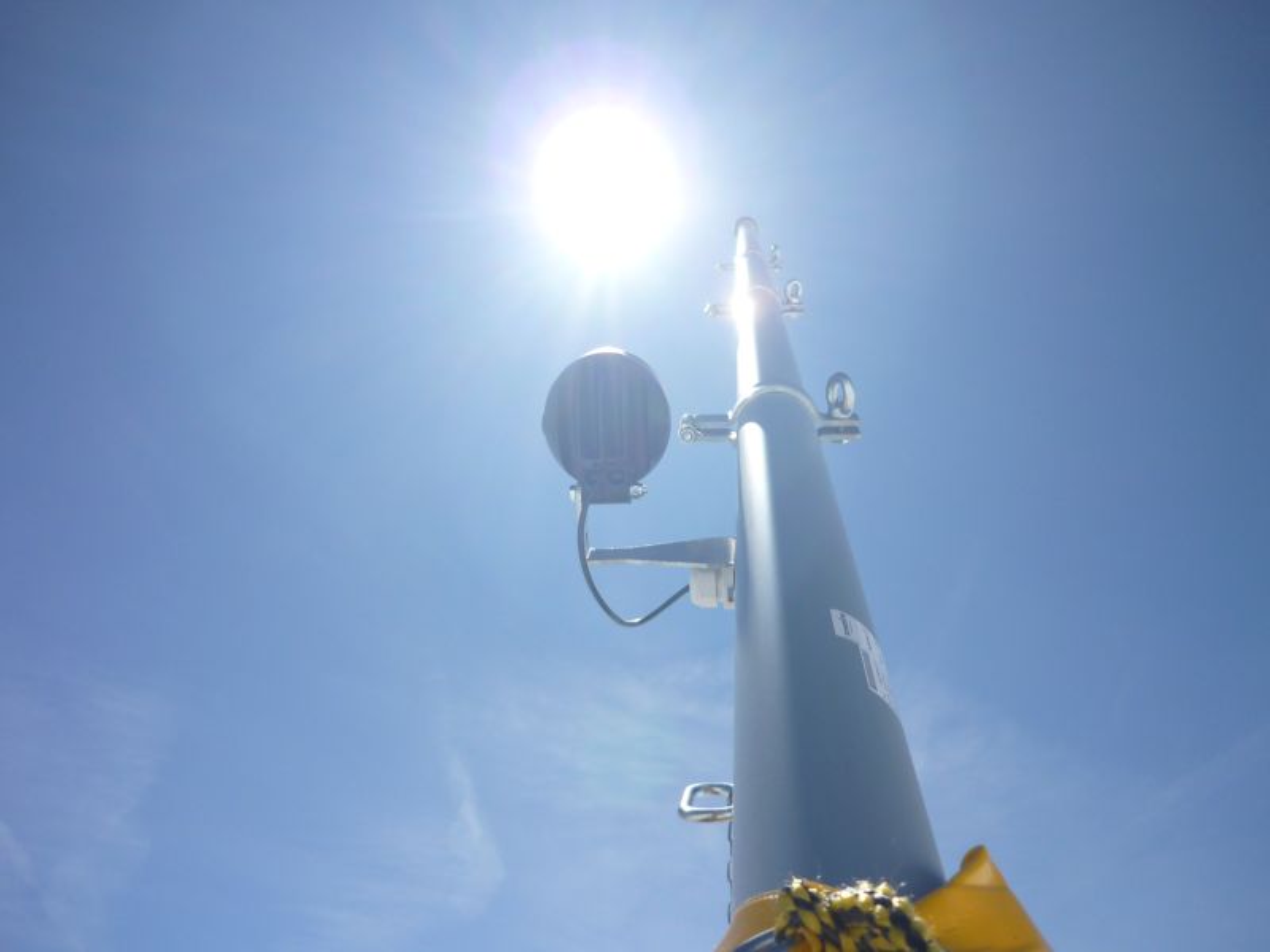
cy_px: 476
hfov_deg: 55.4
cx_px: 635
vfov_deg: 42.9
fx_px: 1211
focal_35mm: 33
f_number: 8
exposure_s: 1/500
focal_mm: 5.5
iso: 100
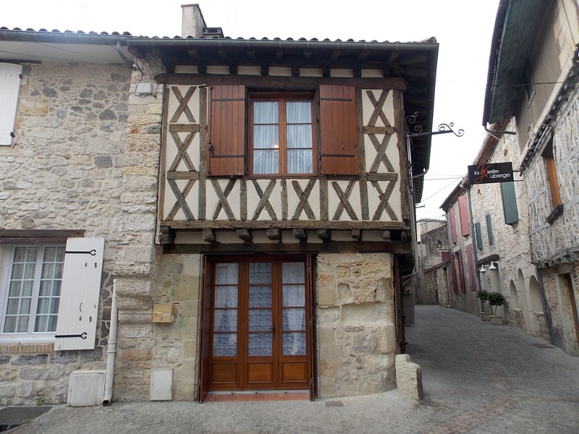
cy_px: 217
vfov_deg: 58.9
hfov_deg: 73.9
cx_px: 290
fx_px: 385
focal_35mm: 23
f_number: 3.1
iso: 80
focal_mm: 4
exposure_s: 1/250
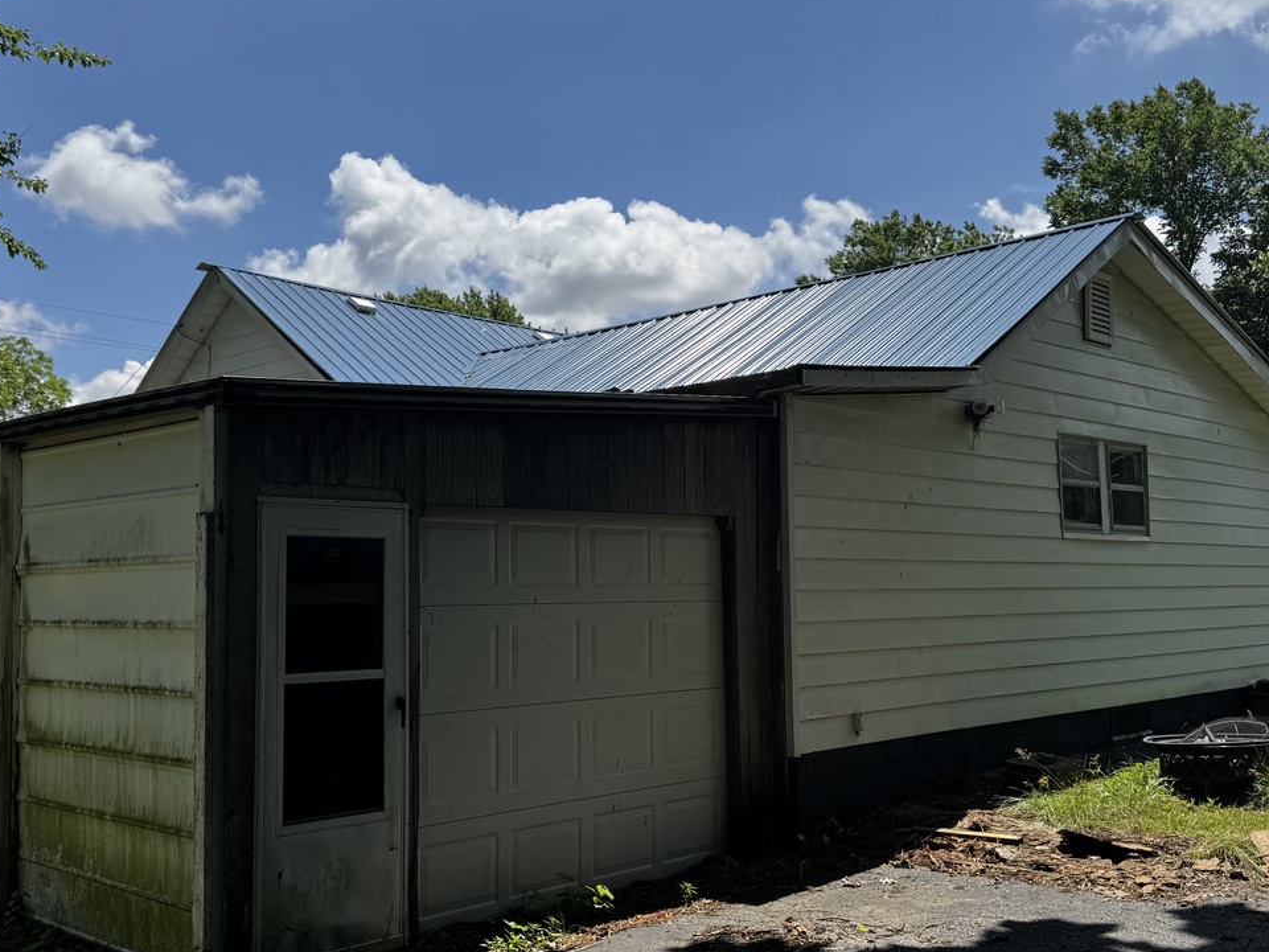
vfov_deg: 39.7
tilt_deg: +4.1
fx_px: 1320
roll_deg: +0.5
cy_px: 483
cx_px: 636
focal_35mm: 36
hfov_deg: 51.4
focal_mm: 6.76
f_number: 1.78
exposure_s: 1/5348
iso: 80
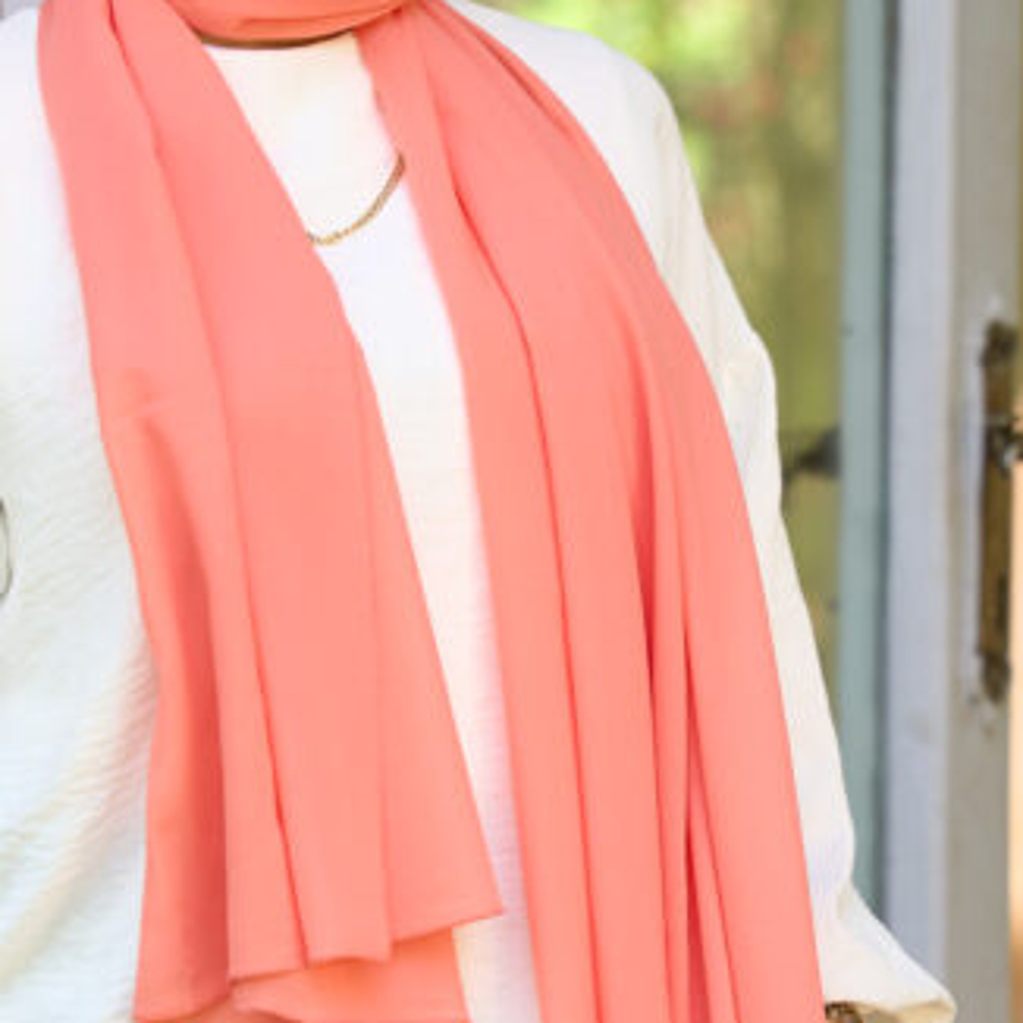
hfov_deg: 11.0
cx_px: 414
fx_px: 5296
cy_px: 675
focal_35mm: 158
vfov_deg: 11.0
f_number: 2.8
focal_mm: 67.6
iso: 400
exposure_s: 1/400
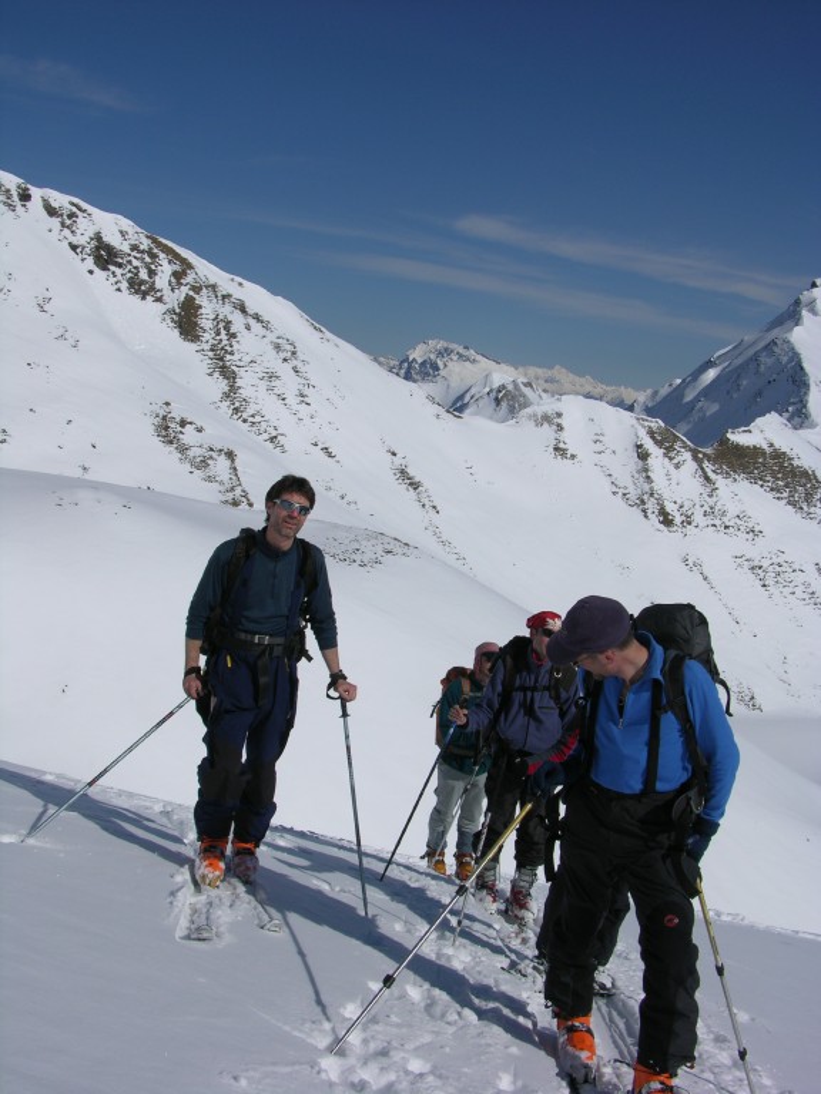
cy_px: 547
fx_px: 1107
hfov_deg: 40.7
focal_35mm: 35
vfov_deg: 52.6
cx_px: 410
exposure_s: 1/643
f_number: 8
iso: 50
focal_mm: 8.9
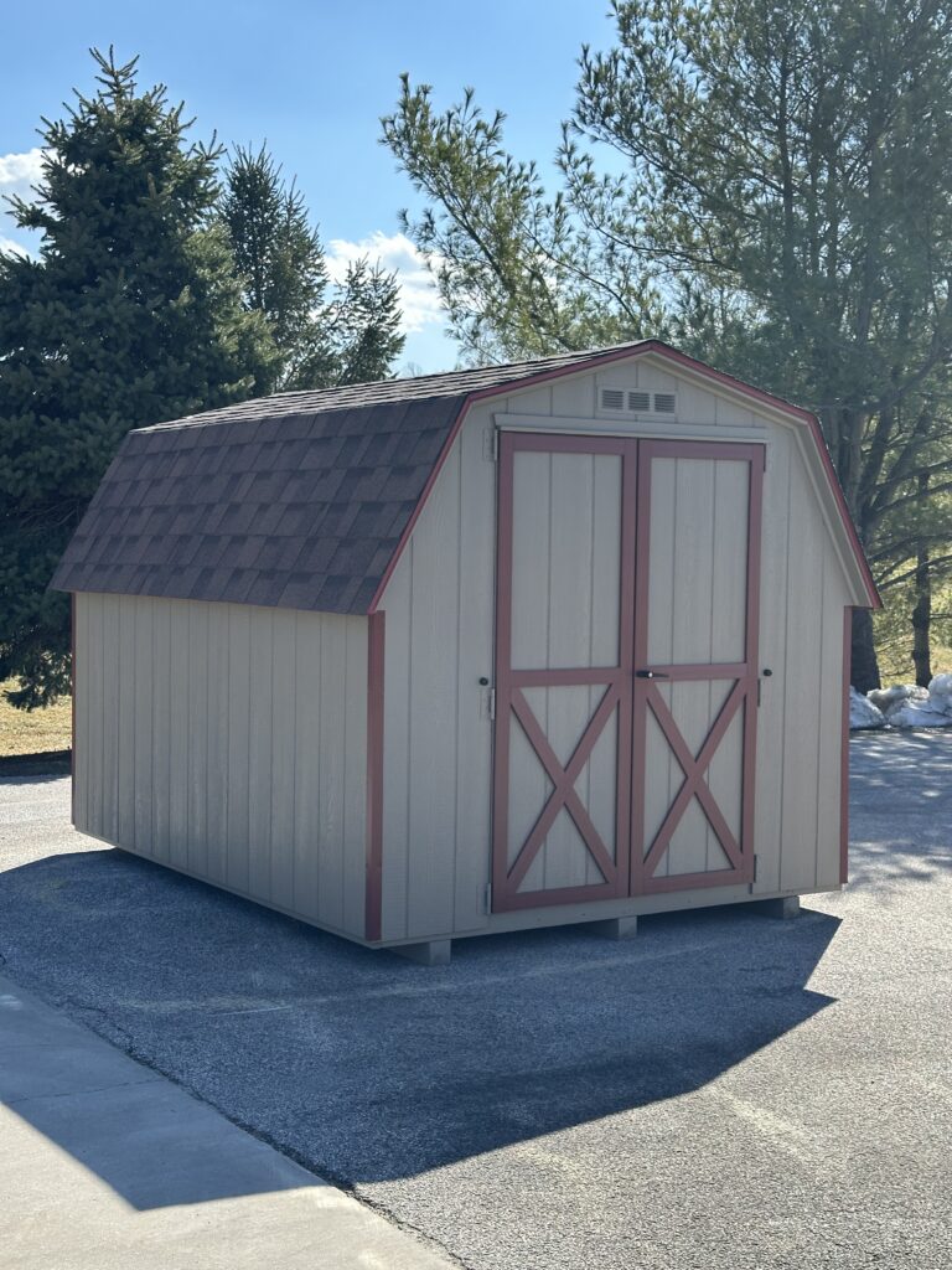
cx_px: 476
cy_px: 635
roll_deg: +1.0
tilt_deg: -4.1
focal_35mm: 48
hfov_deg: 30.3
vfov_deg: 39.7
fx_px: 1760
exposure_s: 1/2252
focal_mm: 6.86
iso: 64
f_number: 1.78
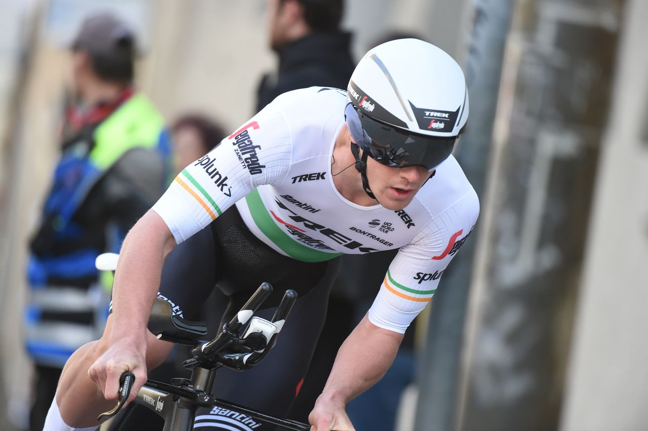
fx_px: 7193
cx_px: 324
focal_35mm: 400
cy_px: 216
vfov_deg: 3.4
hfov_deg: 5.2
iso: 2000
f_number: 4.5
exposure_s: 1/1250
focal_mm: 400
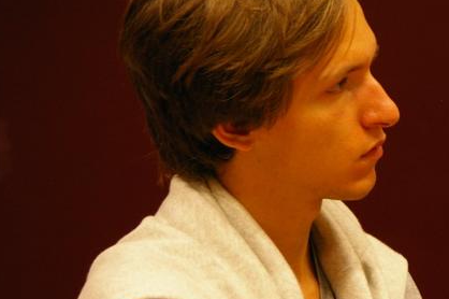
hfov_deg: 7.8
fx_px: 3288
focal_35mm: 264
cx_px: 363
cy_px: 179
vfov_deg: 5.2
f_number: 4.5
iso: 800
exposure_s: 1/20
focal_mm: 105
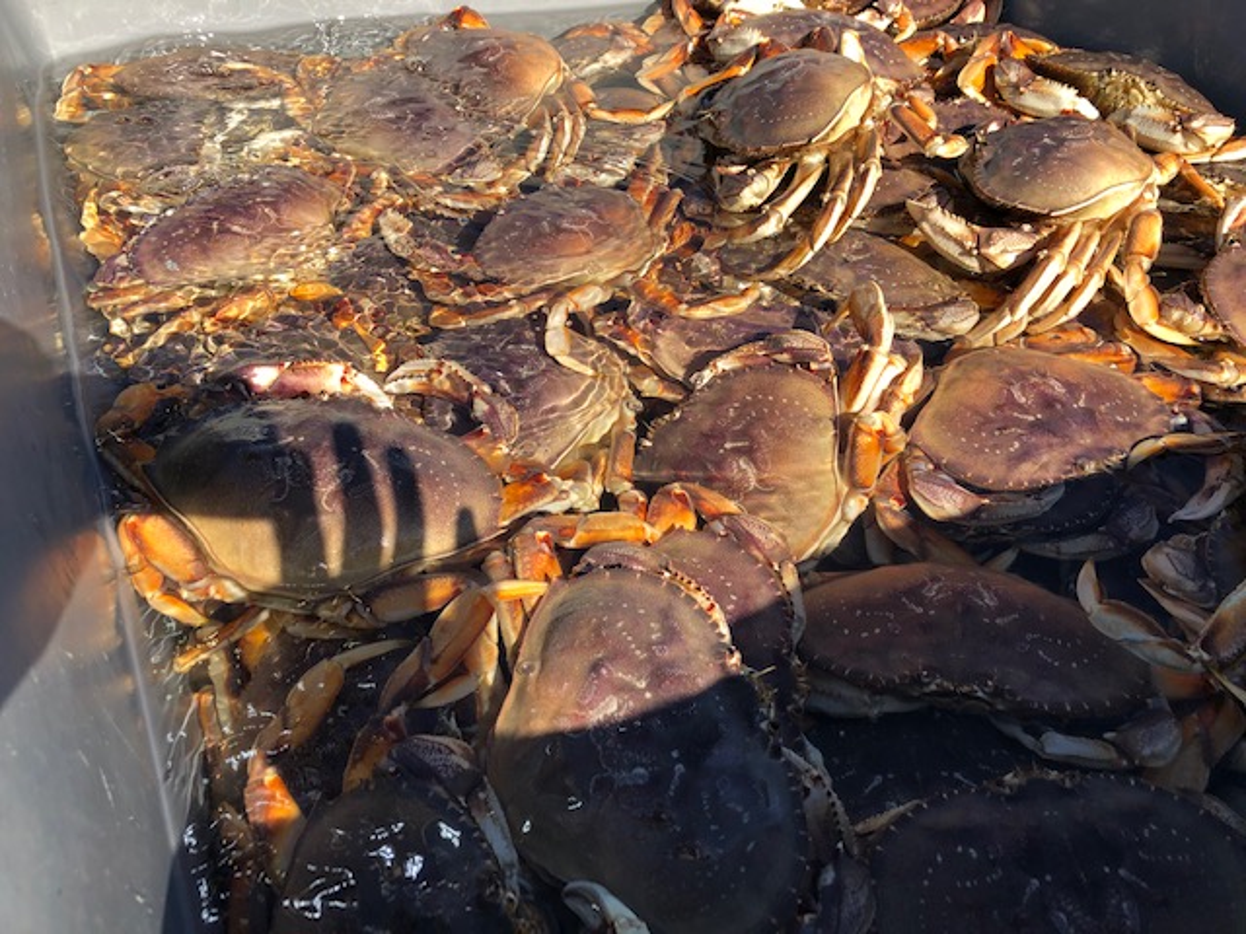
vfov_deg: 49.7
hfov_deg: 63.4
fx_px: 1008
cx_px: 623
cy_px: 467
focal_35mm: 28
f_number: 1.8
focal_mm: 3.99
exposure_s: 1/960
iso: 20
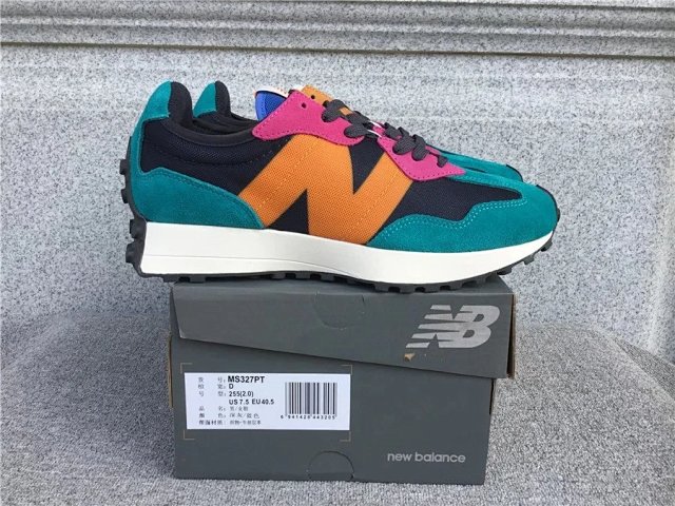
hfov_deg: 58.4
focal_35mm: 31
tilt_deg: -14.3
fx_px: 604
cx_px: 338
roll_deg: -0.8
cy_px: 253
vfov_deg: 45.4
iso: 25
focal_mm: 3.3
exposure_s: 1/295
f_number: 2.4
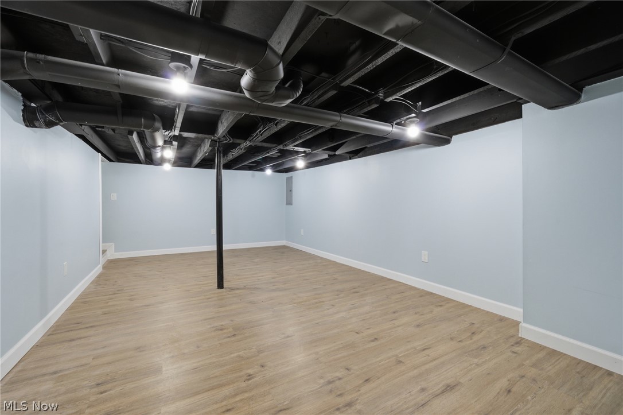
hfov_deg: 100.4
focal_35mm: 15
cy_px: 208
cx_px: 312
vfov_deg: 77.3
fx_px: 259
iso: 250
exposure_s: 1/25
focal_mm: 15
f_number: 9
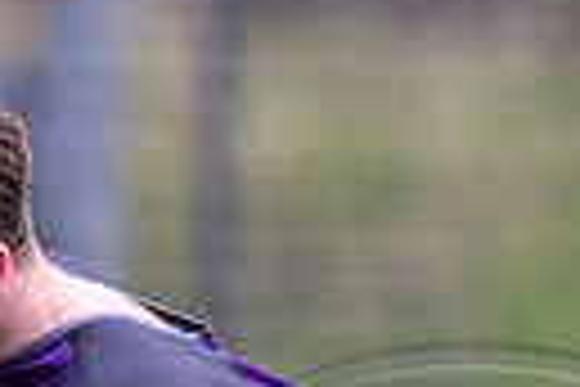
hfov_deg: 1.1
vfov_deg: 0.8
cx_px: 472
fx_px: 28966
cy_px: 803
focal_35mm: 1798
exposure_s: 1/2000
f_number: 3.5
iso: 640
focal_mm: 400
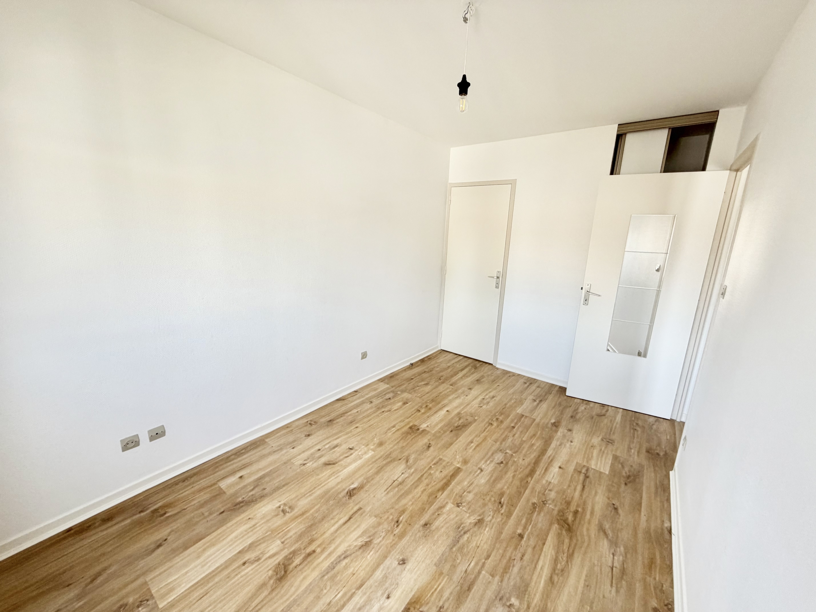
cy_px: 306
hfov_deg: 102.1
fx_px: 330
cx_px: 408
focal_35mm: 14
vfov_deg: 85.7
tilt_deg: -11.7
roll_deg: -2.4
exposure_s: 1/121
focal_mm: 2.22
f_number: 2.2
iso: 100
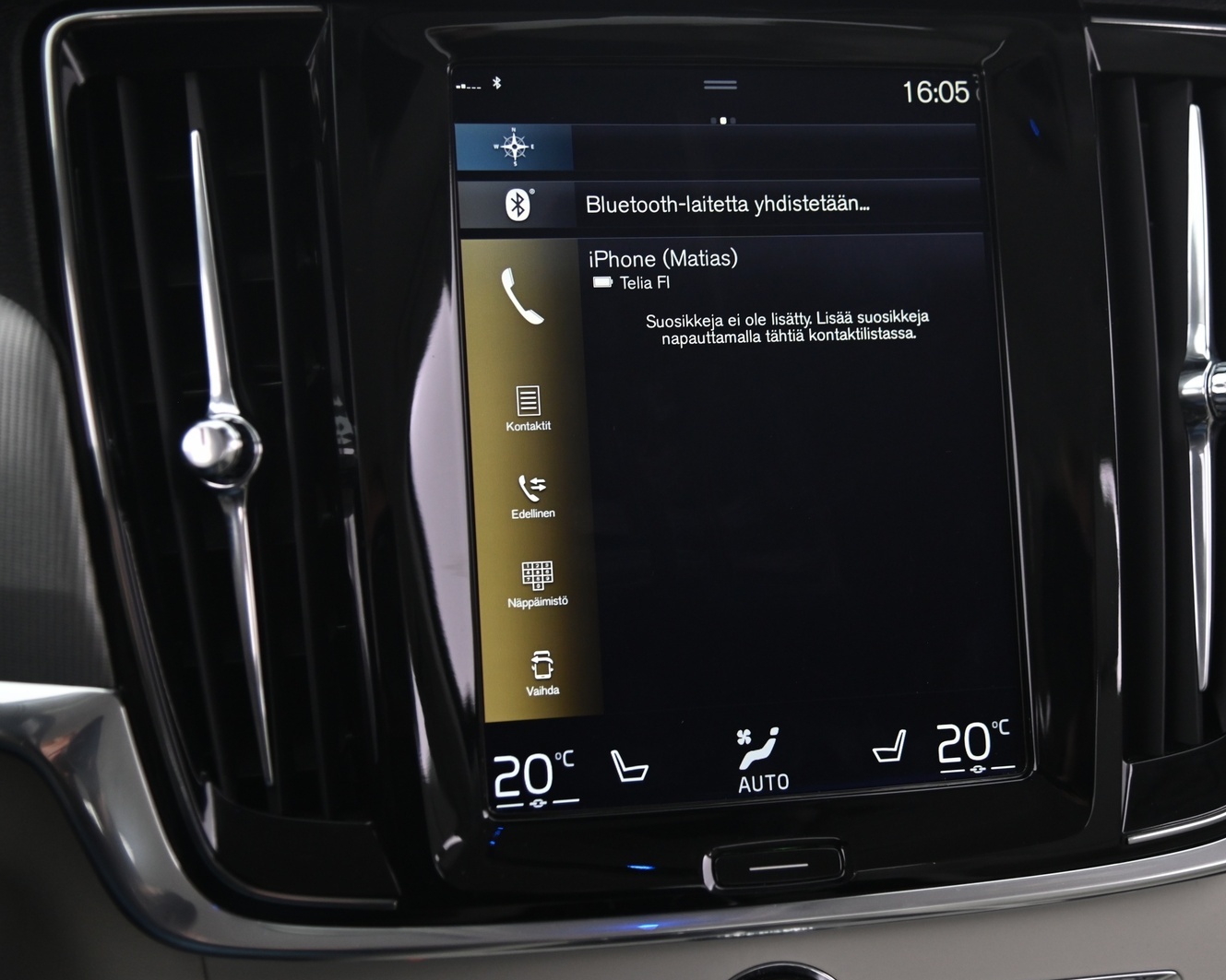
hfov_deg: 34.1
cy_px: 496
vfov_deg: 27.6
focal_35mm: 55
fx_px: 1996
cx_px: 720
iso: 2000
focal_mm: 48
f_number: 4
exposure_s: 1/15
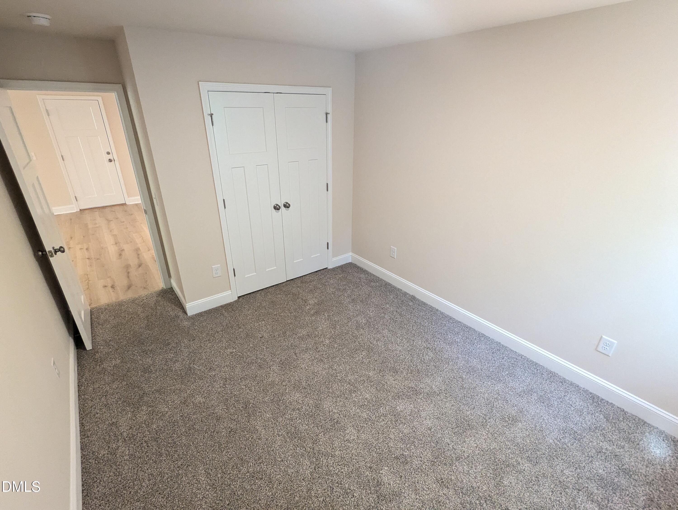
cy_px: 255
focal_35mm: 16
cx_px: 339
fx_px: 314
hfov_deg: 94.4
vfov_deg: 78.2
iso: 335
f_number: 2.2
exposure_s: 1/40
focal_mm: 2.35
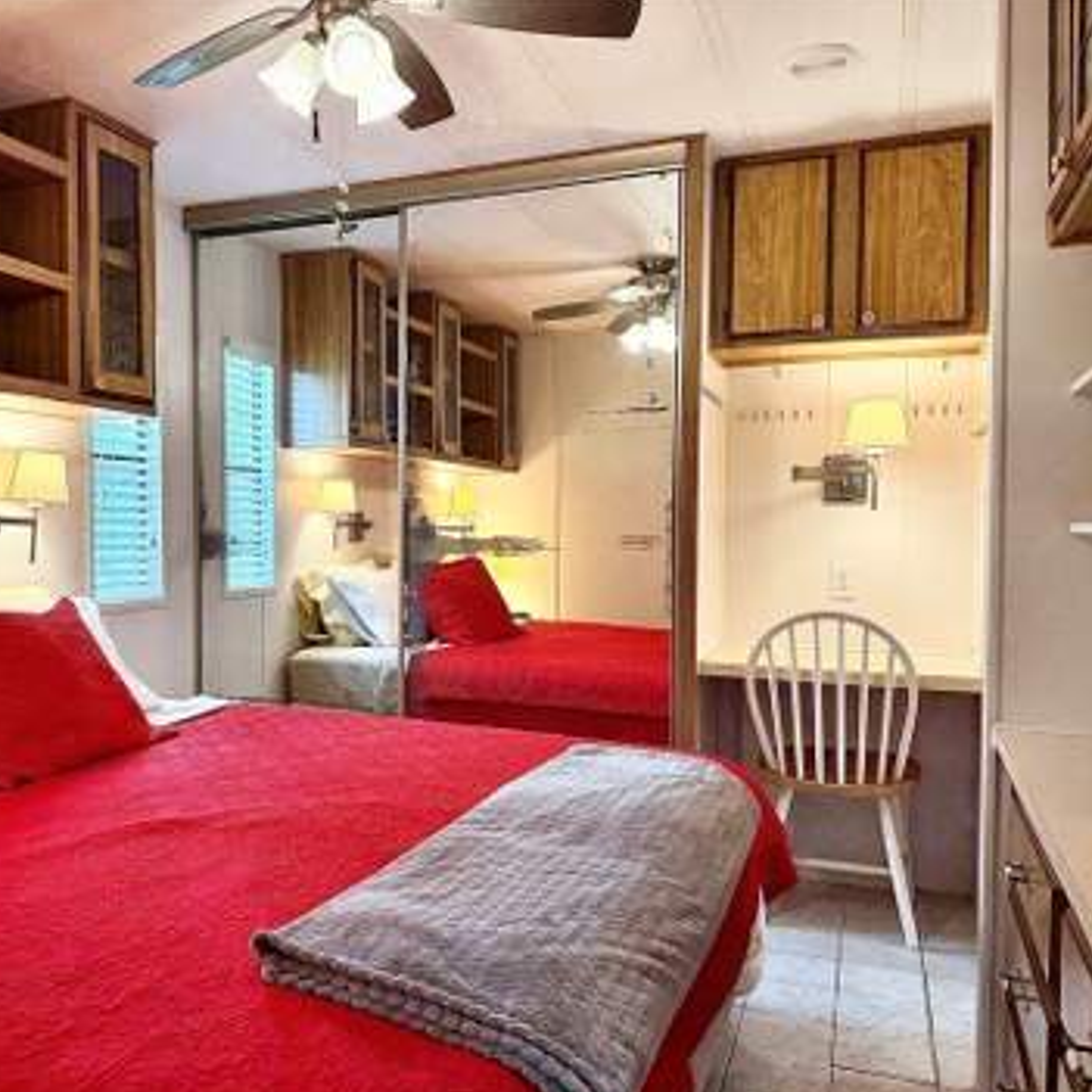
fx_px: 1035
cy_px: 548
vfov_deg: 55.6
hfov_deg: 54.9
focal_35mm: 29
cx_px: 398
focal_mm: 6.76
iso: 160
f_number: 1.78
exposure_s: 1/120
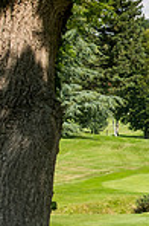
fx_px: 1715
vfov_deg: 7.5
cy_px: 71
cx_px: 421
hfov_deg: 4.8
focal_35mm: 275
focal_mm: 70
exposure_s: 1/800
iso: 320
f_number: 6.3
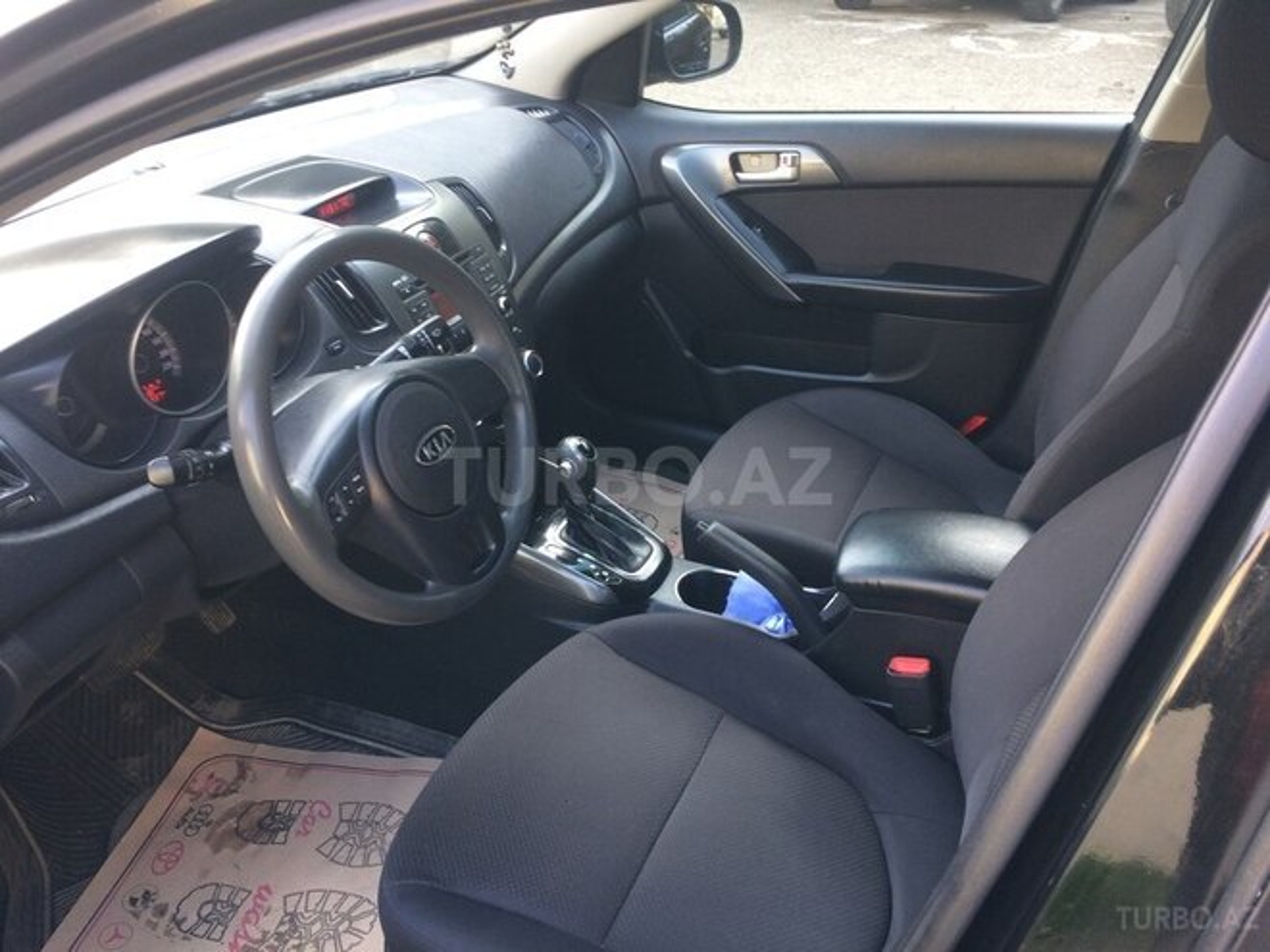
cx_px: 635
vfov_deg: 48.2
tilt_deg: -29.1
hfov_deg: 61.7
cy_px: 476
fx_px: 1064
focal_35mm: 29
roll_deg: -3.1
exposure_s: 1/50
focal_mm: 4.15
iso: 50
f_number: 2.2
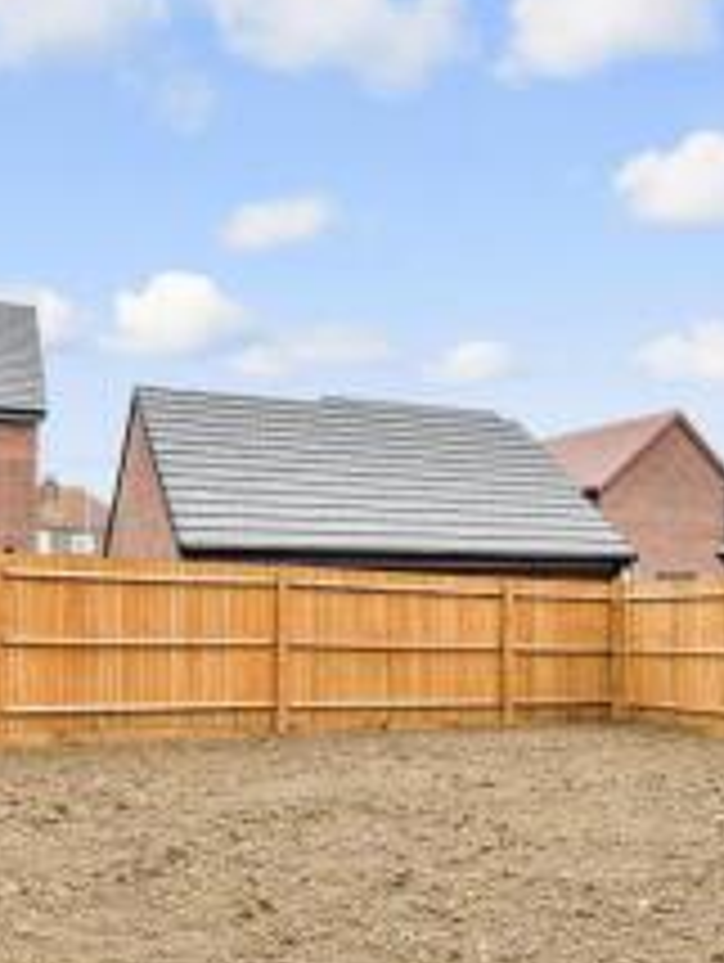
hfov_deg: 43.9
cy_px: 587
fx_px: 891
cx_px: 450
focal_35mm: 32
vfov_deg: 56.2
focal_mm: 10
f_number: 8
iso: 160
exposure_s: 1/80
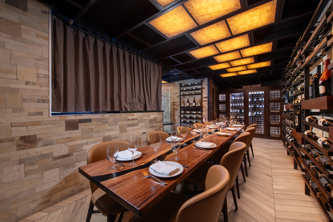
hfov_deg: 104.2
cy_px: 111
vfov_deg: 81.3
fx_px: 130
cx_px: 166
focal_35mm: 14
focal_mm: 14
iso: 100
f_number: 8
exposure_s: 8
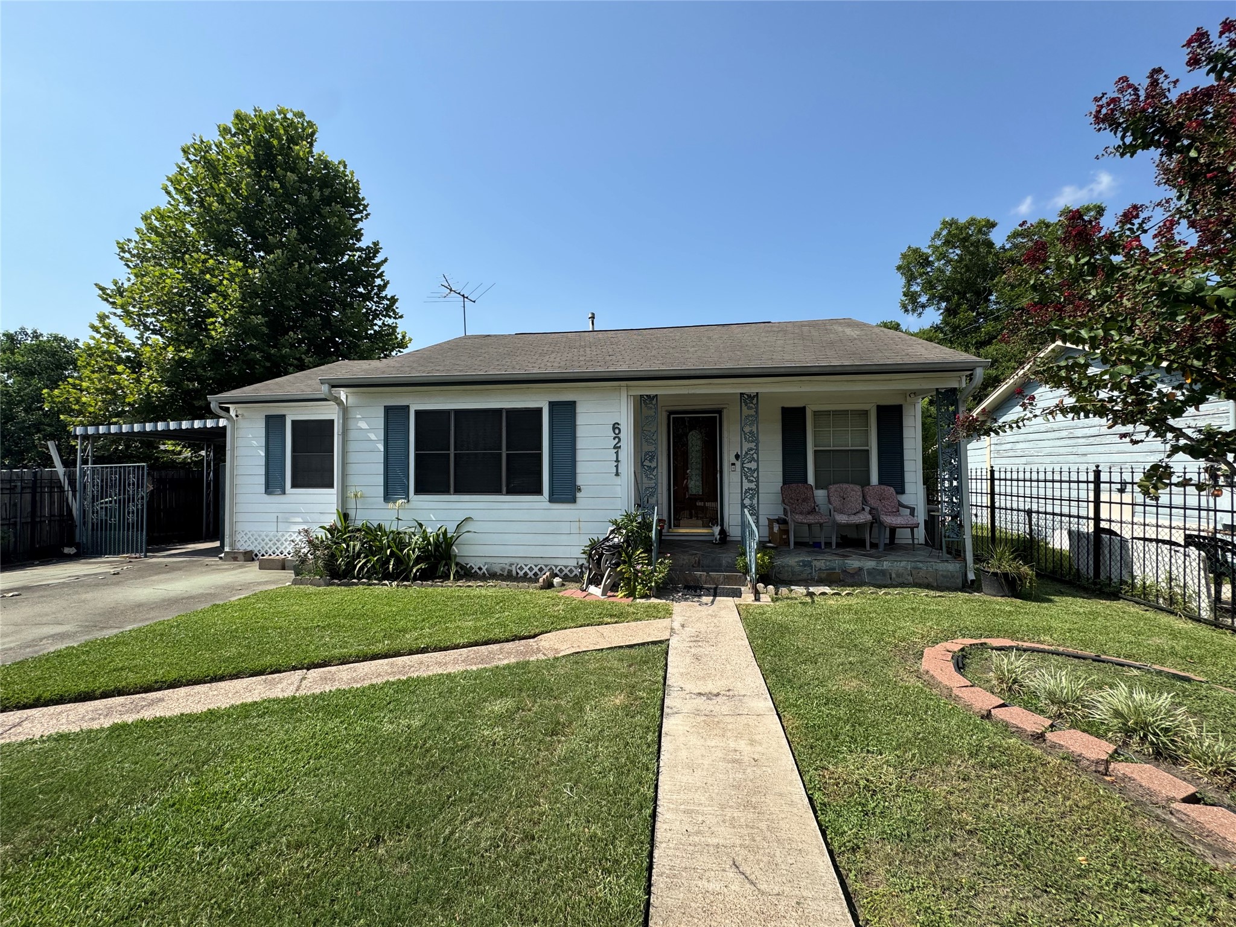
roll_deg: -1.0
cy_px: 464
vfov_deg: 85.7
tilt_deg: +1.2
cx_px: 618
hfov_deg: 102.1
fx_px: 500
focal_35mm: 14
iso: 50
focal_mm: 2.22
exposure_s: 1/1567
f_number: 2.2
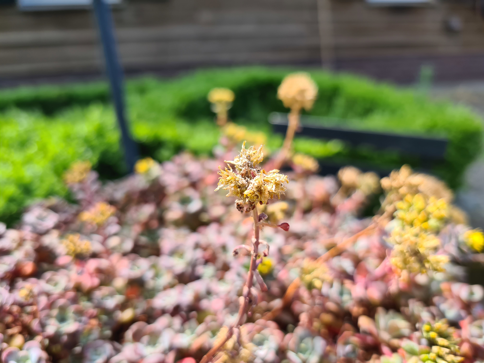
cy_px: 182
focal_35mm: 26
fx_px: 364
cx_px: 242
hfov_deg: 67.3
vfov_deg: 53.1
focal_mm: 5.4
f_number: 1.8
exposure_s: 1/560
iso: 50
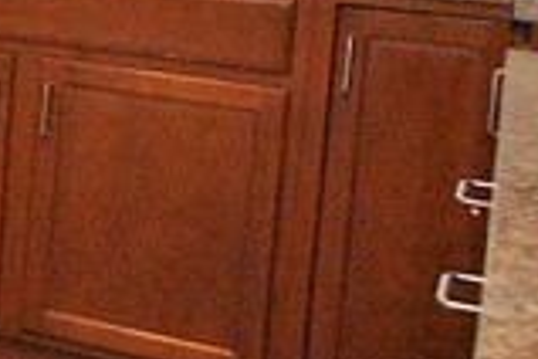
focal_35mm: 102
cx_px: -712
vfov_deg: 12.9
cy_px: -125
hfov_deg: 14.3
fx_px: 1524
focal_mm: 10
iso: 800
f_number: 7.1
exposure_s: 1/60
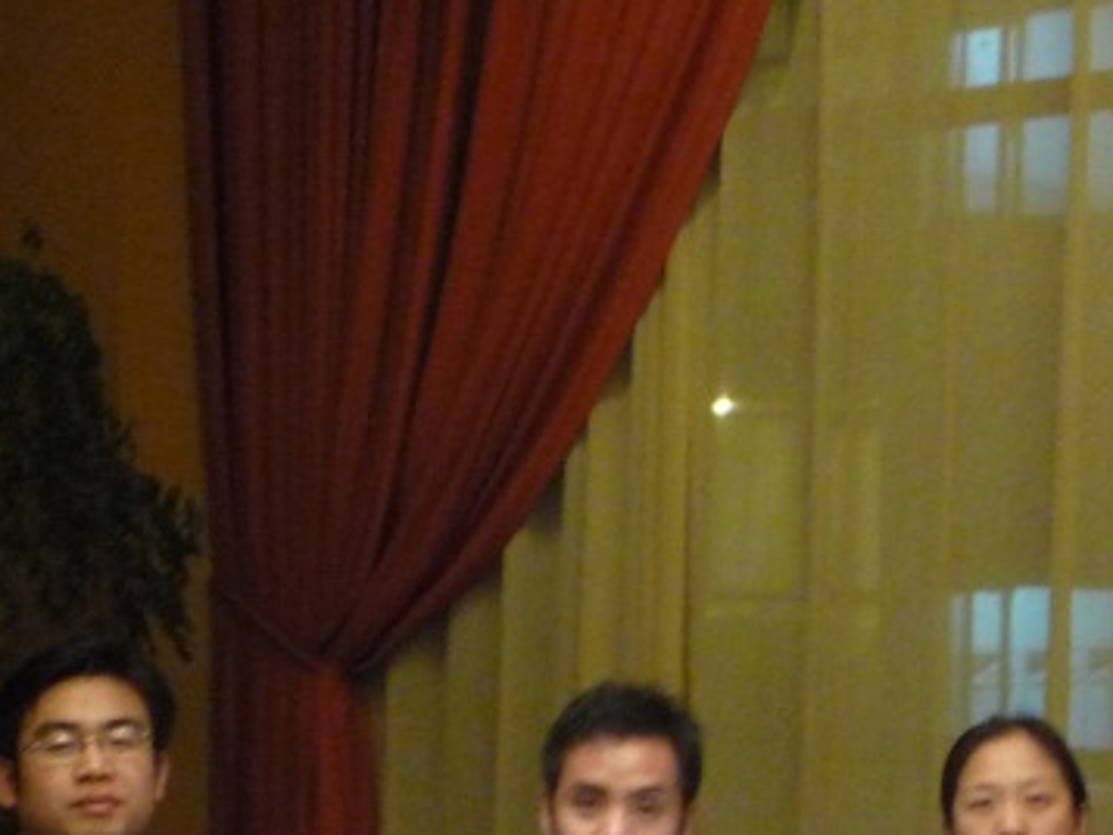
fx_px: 2702
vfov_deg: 17.1
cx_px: 829
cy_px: 879
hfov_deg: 23.1
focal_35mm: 84
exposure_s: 1/10
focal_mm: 5.2
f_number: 3.3
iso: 400
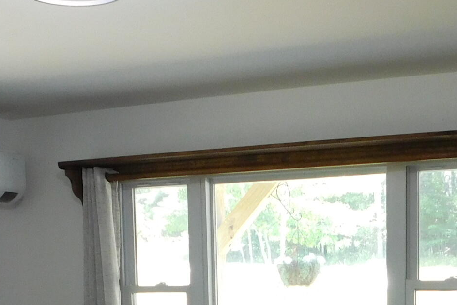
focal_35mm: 76
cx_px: 293
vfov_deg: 16.6
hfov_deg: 26.5
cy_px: 430
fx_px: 965
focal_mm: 4
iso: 160
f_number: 3
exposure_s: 1/30
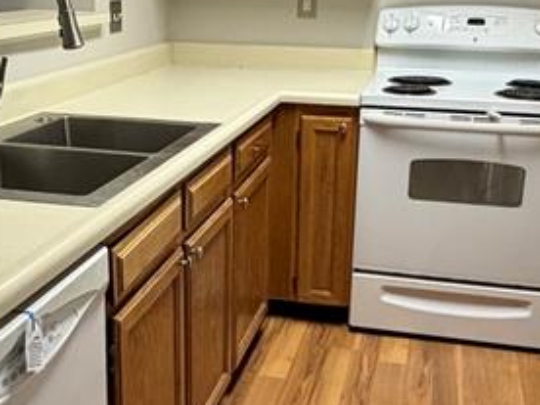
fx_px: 811
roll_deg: -1.4
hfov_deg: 36.8
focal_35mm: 52
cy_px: 195
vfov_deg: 28.0
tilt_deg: -16.2
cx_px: 252
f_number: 2.2
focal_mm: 2.22
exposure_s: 1/120
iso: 320
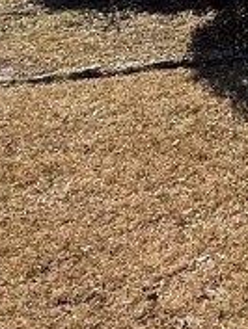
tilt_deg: +2.5
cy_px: -184
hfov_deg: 15.1
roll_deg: +1.4
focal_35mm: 81
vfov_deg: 20.2
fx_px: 773
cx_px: 479
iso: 64
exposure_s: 1/1745
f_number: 2.2
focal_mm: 2.22
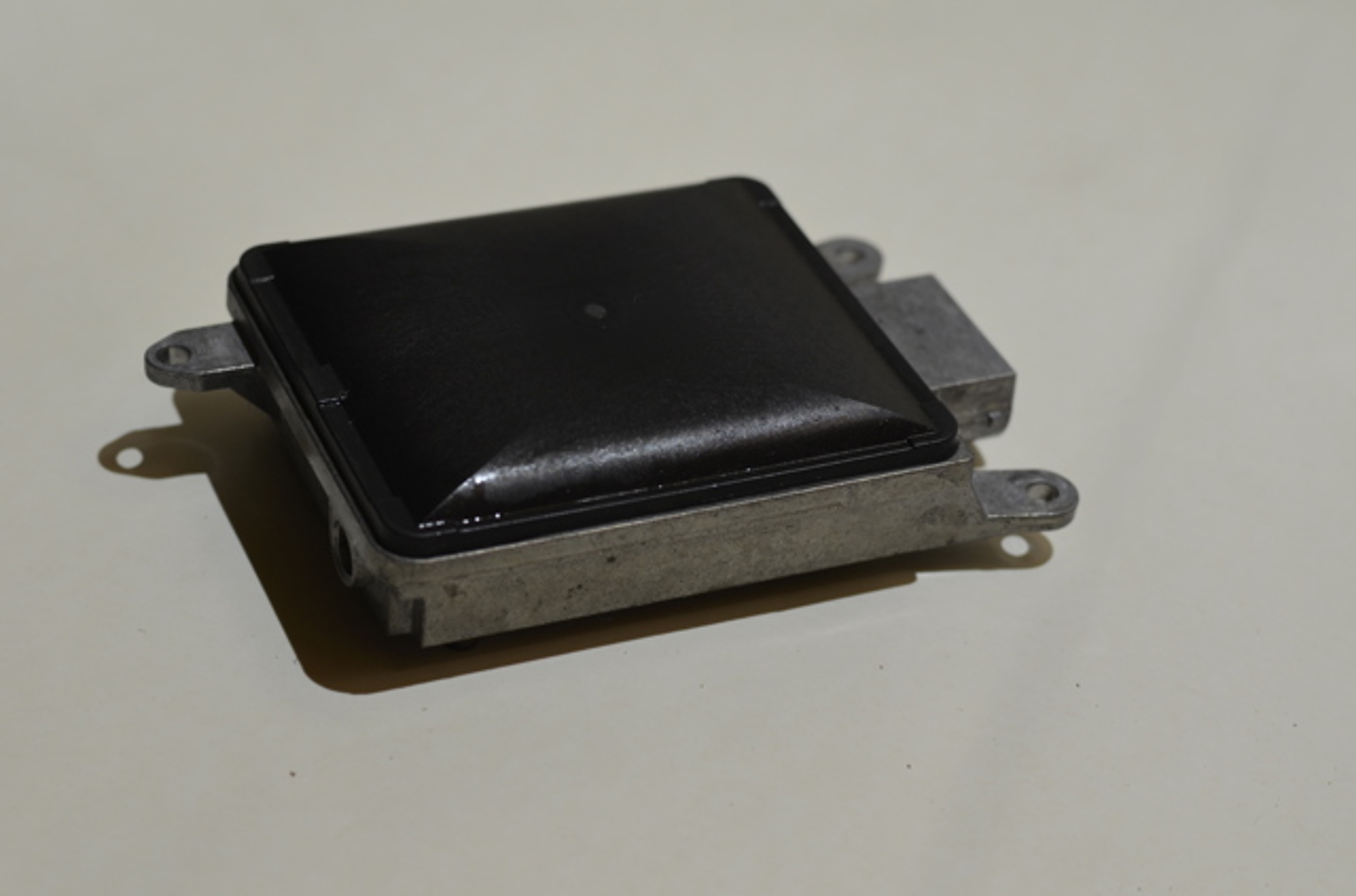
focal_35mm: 75
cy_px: 448
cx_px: 678
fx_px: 2817
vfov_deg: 18.1
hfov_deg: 27.1
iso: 400
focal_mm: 50
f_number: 4
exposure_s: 1/60
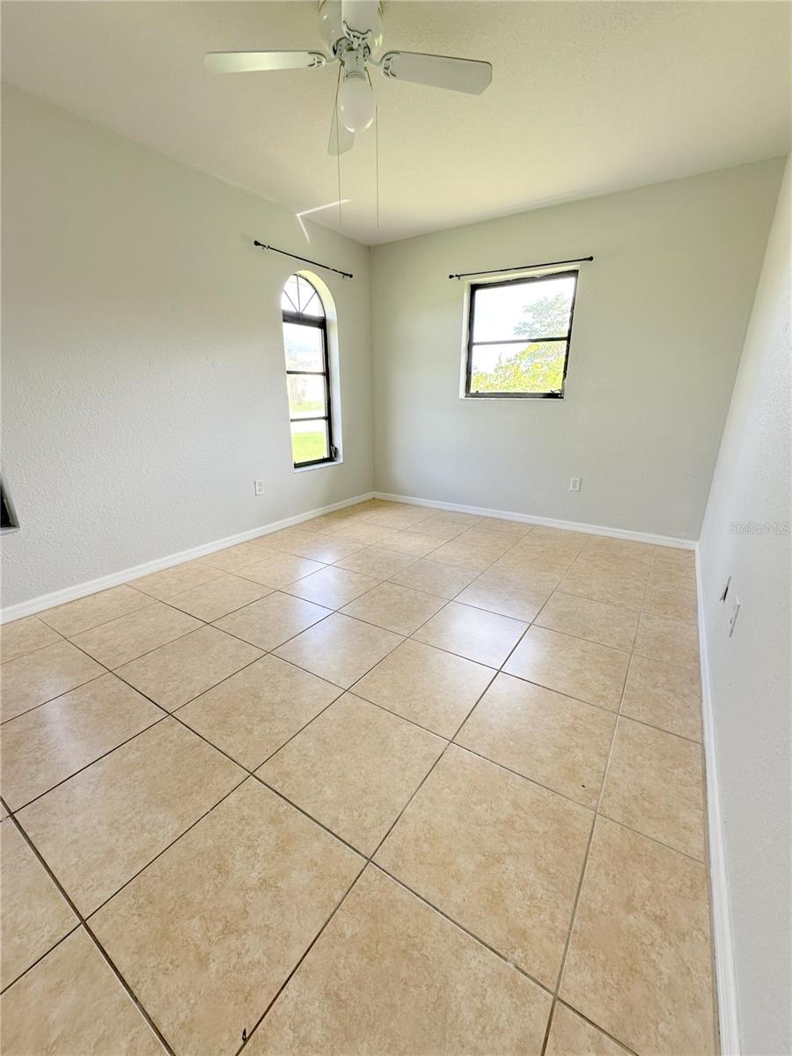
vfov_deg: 102.1
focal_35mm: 14
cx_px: 396
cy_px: 528
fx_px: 427
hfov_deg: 85.7
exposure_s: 1/99
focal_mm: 2.22
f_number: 2.2
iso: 64
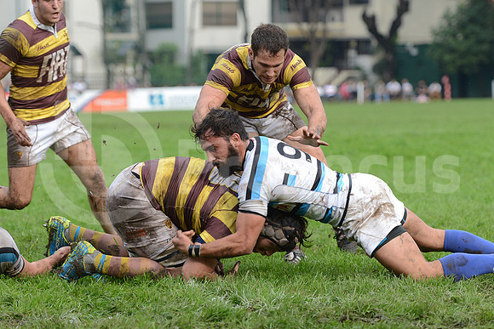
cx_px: 247
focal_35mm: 160
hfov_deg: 12.8
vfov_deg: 8.6
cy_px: 164
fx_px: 2196
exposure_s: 1/800
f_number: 4
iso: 500
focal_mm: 160
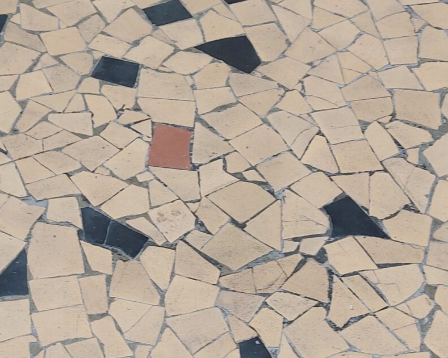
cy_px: 245
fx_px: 1008
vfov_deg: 20.1
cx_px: 117
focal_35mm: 76
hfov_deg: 24.8
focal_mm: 5.23
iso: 64
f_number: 1.8
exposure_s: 1/50
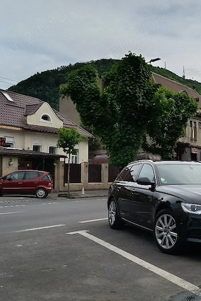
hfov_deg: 25.6
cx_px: 156
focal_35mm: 52
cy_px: 152
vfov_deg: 38.2
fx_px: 435
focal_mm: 5.27
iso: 51
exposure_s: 1/625
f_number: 1.7
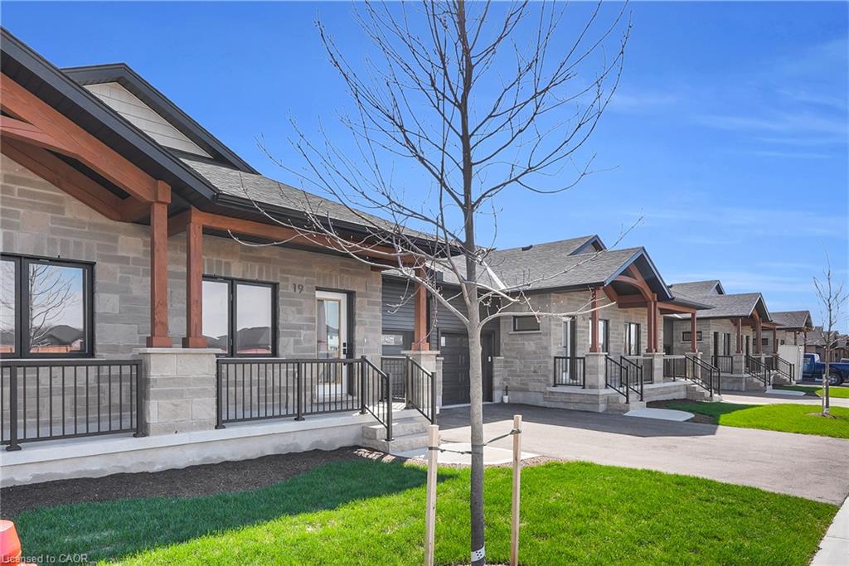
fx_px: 495
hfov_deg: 81.2
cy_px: 283
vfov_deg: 59.5
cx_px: 424
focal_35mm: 21
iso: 250
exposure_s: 1/400
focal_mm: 14.1
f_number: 9
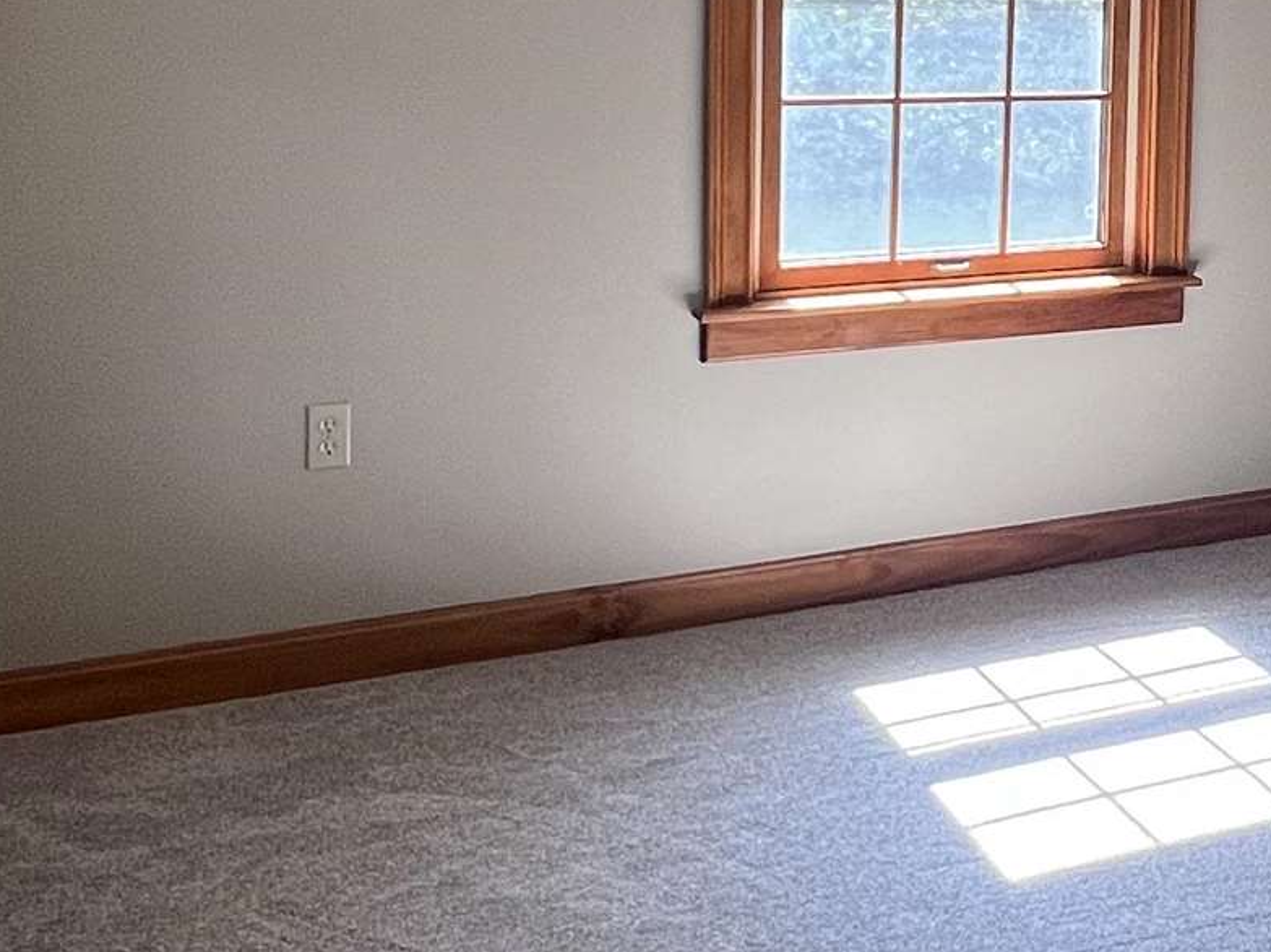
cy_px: 84
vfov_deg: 27.5
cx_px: 1203
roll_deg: -1.6
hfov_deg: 34.8
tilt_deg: -5.0
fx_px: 1872
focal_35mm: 51
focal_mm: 1.57
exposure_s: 1/120
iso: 100
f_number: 1.8
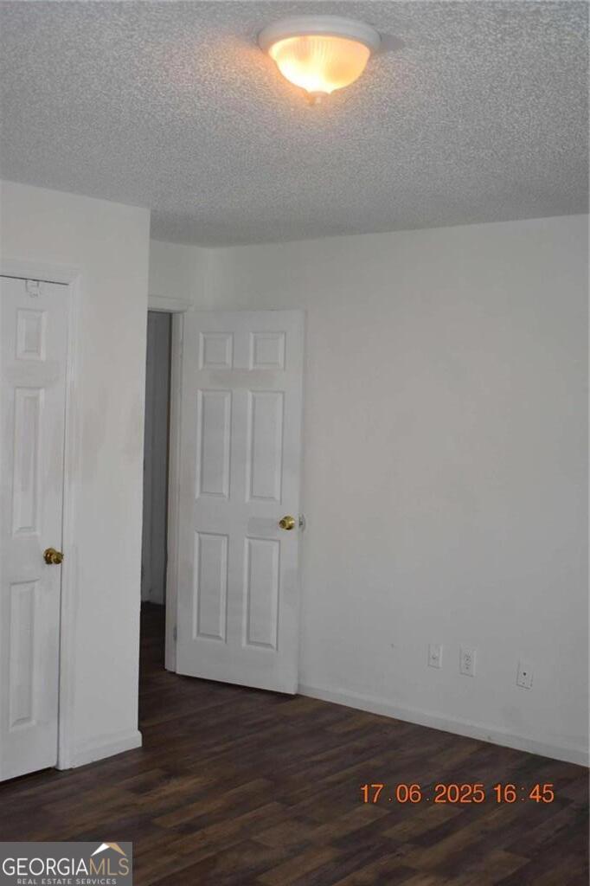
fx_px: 1033
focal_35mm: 42
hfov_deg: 31.9
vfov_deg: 46.4
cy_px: 443
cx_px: 295
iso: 800
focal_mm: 28
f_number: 4.2
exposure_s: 1/125
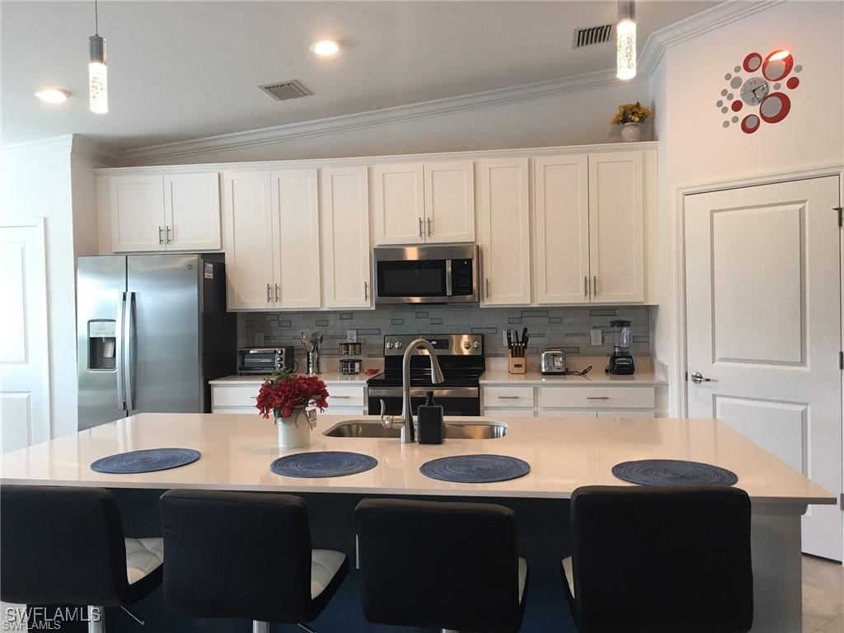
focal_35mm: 29
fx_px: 707
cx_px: 422
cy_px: 316
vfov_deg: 48.2
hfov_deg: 61.7
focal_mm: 4.15
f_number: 2.2
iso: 40
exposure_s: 1/30
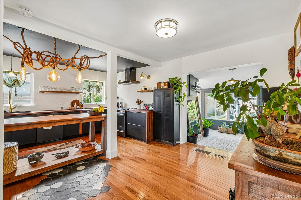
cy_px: 100
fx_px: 125
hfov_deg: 100.4
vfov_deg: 77.3
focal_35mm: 15
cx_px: 150
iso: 800
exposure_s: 1/6
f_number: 8
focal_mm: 10
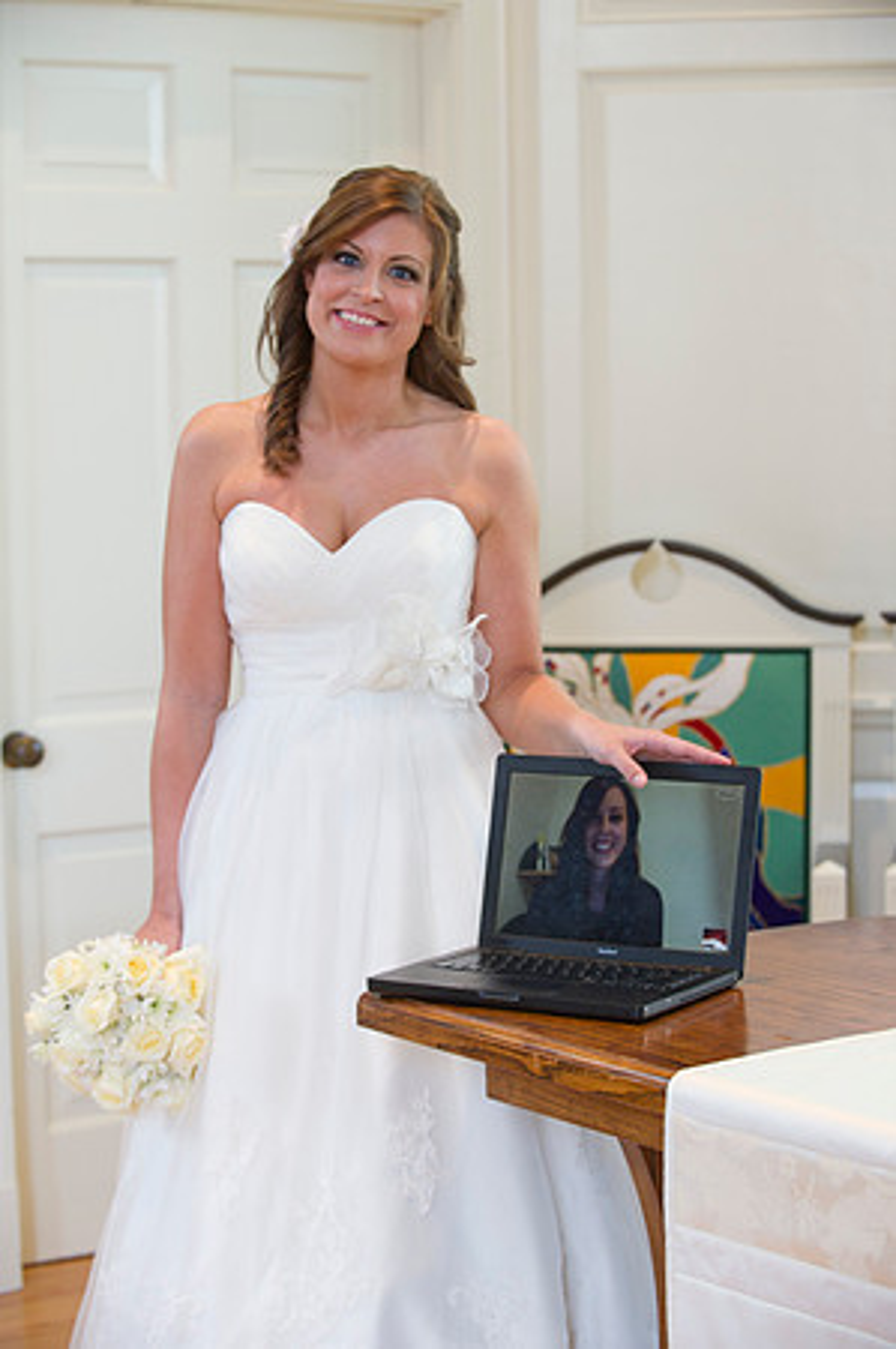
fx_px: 2919
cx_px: 448
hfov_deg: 17.5
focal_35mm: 78
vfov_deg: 26.0
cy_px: 674
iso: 800
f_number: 3.5
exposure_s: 1/80
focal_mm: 78
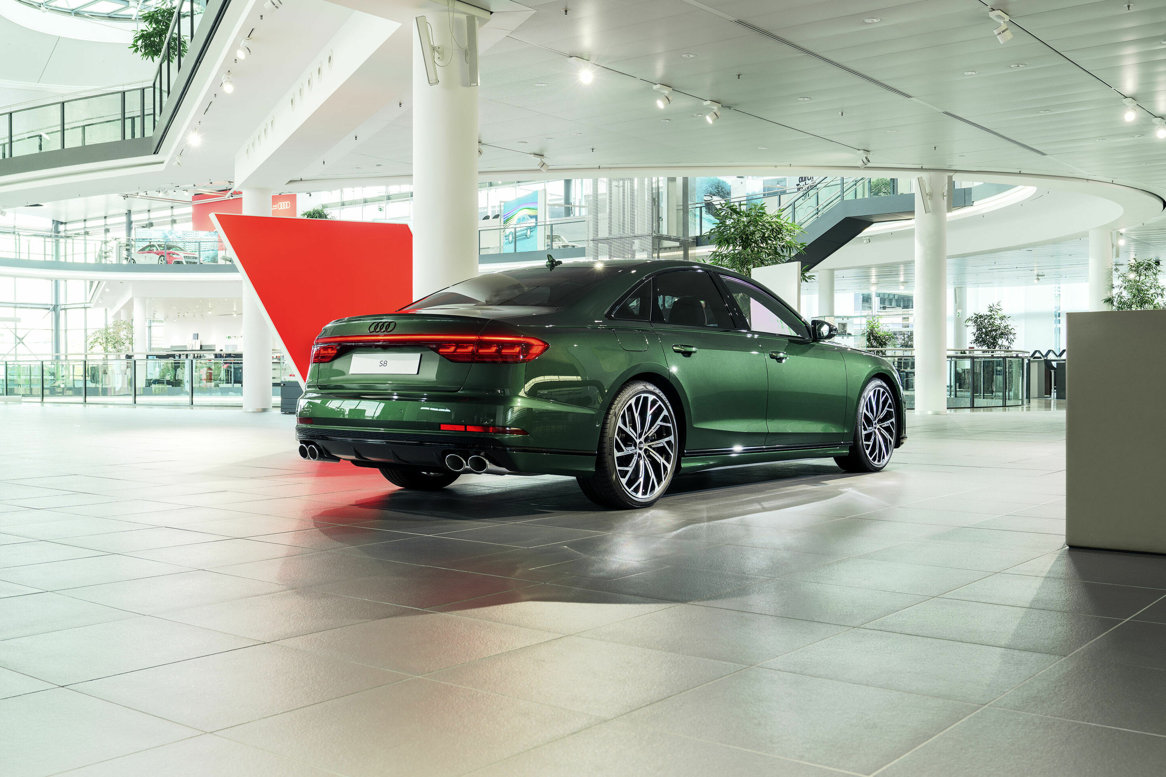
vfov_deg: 37.9
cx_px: 583
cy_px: 388
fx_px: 1134
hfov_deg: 54.4
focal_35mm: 35
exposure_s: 1.6
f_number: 6.3
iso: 50
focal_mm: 35
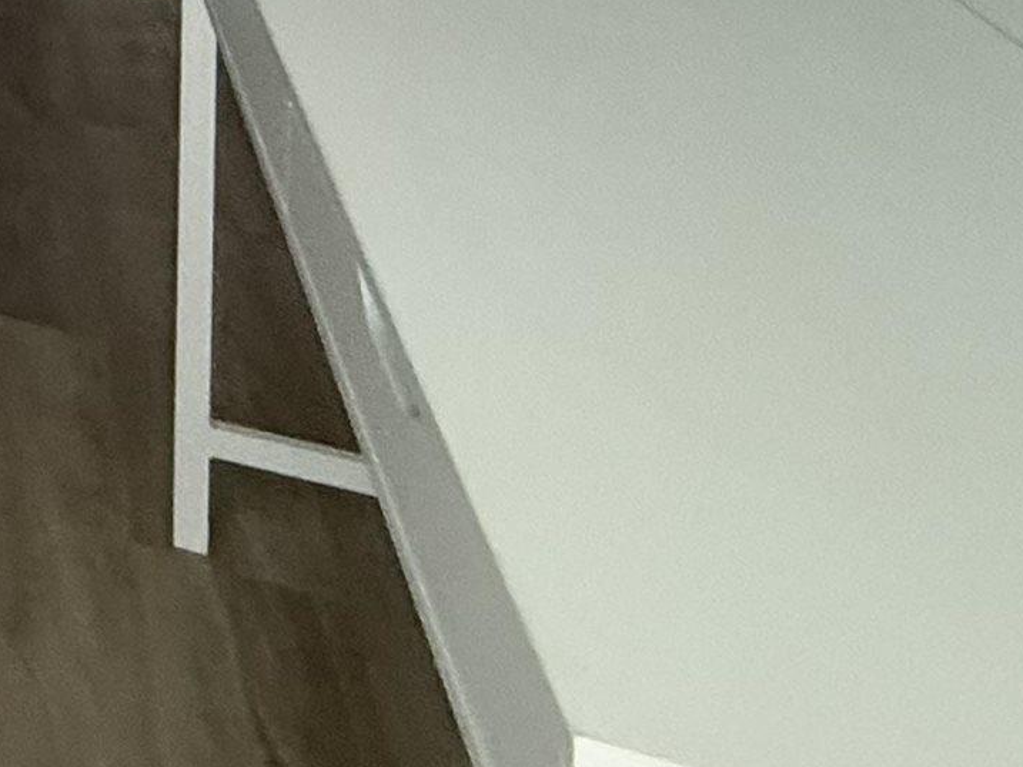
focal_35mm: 60
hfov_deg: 19.7
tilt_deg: -2.0
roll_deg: -0.6
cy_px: -632
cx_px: -967
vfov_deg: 18.7
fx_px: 1773
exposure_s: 1/60
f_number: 2.2
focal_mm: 2.22
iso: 500
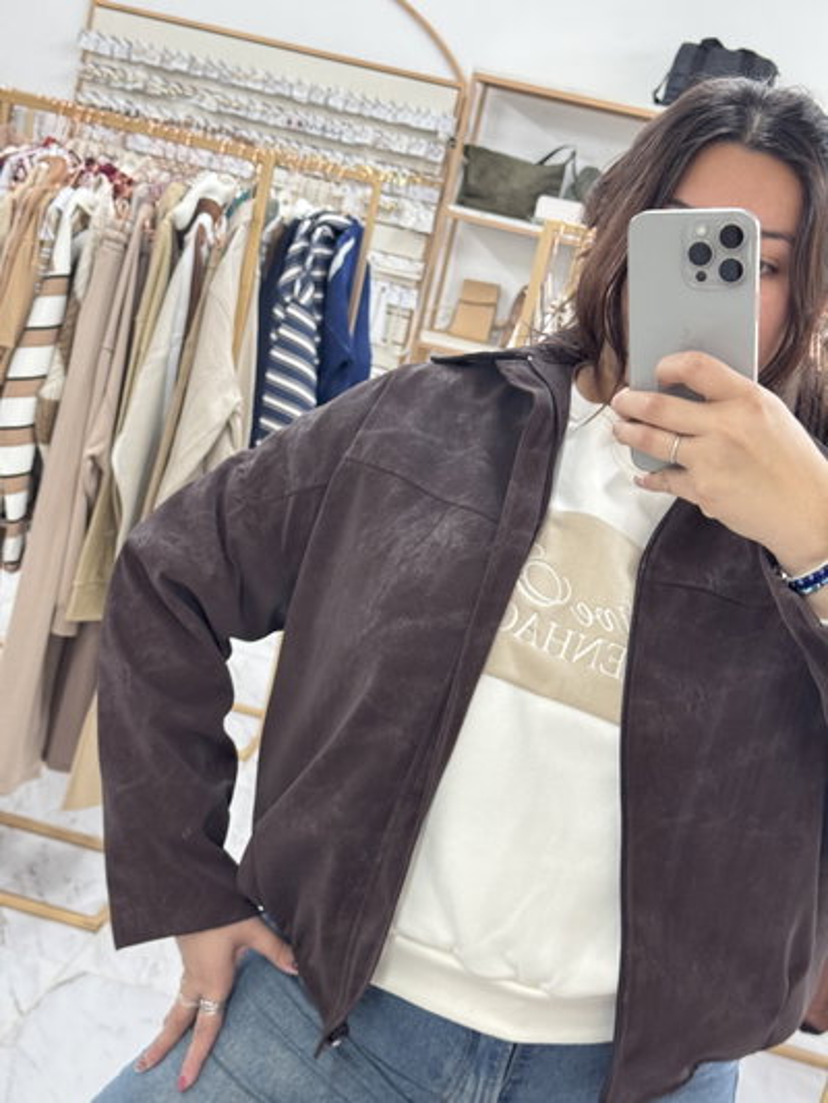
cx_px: 414
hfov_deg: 30.3
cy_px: 552
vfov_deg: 39.6
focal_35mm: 48
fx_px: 1530
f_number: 1.78
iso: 320
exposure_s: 1/33
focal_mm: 6.76
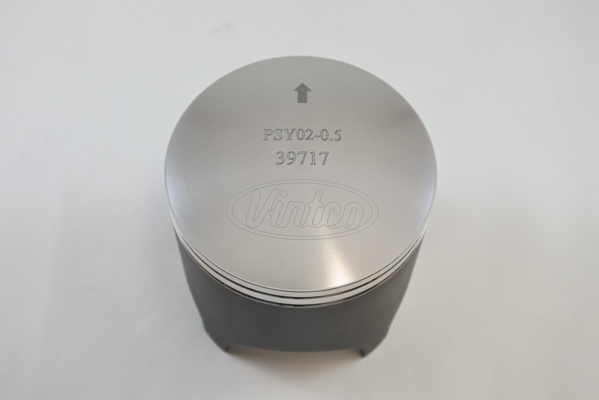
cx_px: 300
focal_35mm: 45
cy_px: 200
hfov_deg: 43.6
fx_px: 749
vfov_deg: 29.9
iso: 400
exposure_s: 1/160
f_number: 4.5
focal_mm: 16.8
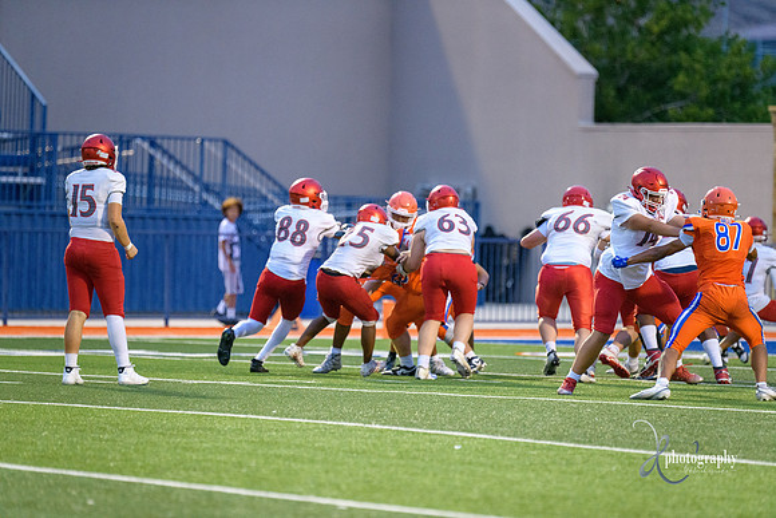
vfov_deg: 5.5
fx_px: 5390
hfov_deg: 8.2
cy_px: 259
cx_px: 388
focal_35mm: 250
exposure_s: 1/800
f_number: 2.8
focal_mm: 250
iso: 4000
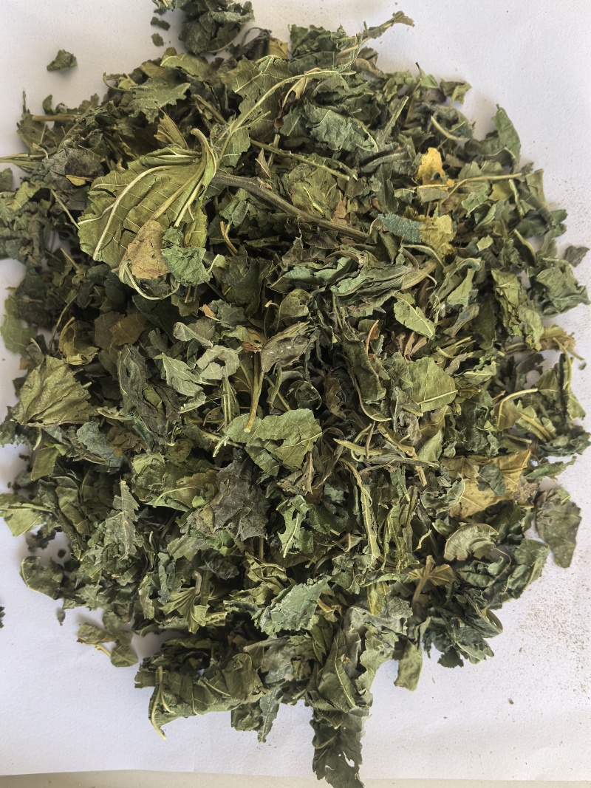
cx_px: 296
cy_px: 394
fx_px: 615
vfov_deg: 65.3
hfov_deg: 51.3
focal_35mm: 27
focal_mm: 5.75
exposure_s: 1/100
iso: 250
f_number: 2
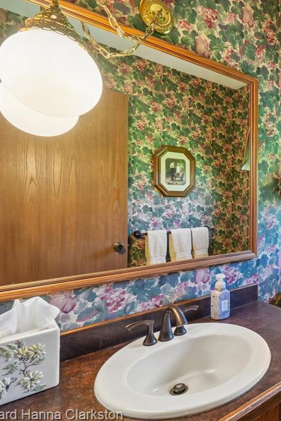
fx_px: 269
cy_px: 210
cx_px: 290
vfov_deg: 76.1
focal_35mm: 23
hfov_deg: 45.1
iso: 400
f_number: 8
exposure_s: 1/4
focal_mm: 10
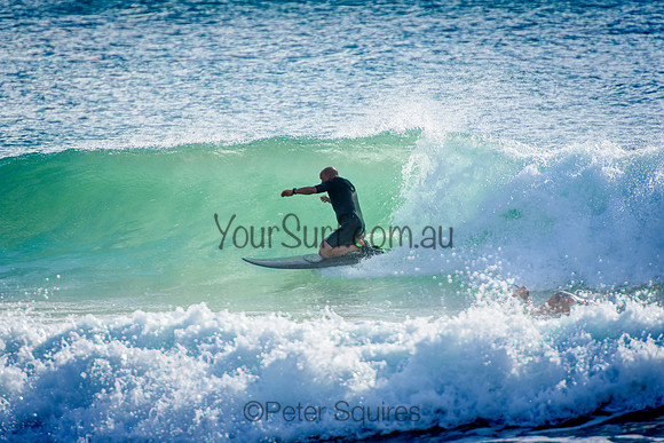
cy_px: 222
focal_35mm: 600
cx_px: 332
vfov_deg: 2.3
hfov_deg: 3.4
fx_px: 11069
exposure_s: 1/2000
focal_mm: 400
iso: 400
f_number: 5.6
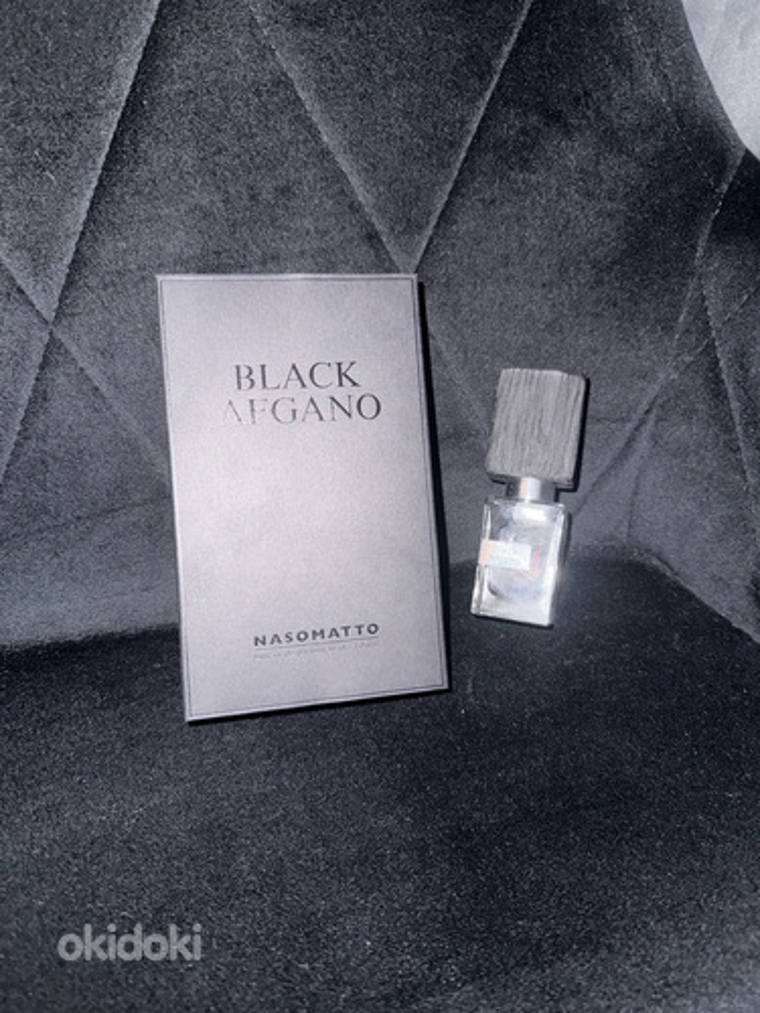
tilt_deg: -36.8
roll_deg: -2.8
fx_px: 703
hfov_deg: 56.8
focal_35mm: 24
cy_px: 506
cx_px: 380
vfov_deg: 71.6
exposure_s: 1/4
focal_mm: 6.76
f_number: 1.78
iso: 50
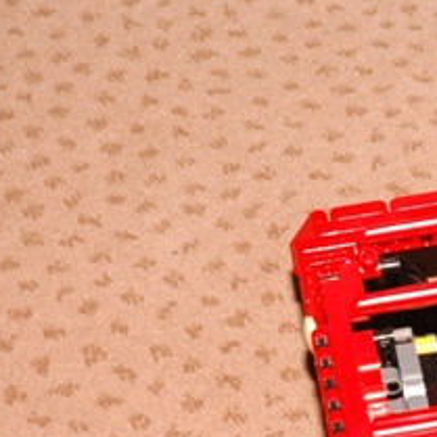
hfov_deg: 6.7
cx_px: 780
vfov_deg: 6.9
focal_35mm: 254
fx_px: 3628
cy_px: 435
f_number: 7.1
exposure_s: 1/125
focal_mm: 52
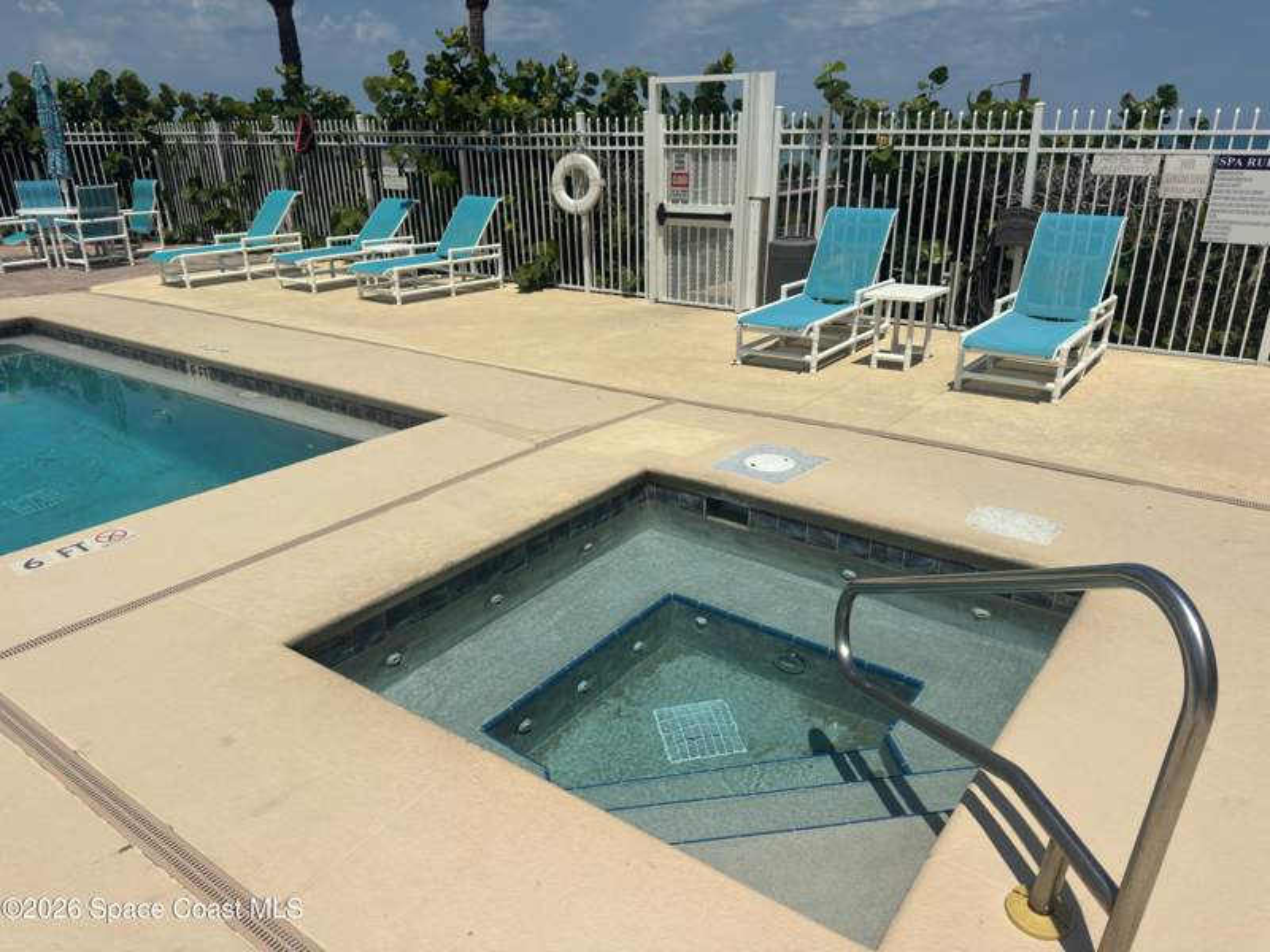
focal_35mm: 24
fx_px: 881
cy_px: 476
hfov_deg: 71.6
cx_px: 635
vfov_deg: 56.8
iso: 100
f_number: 1.78
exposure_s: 1/22222
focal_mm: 6.76
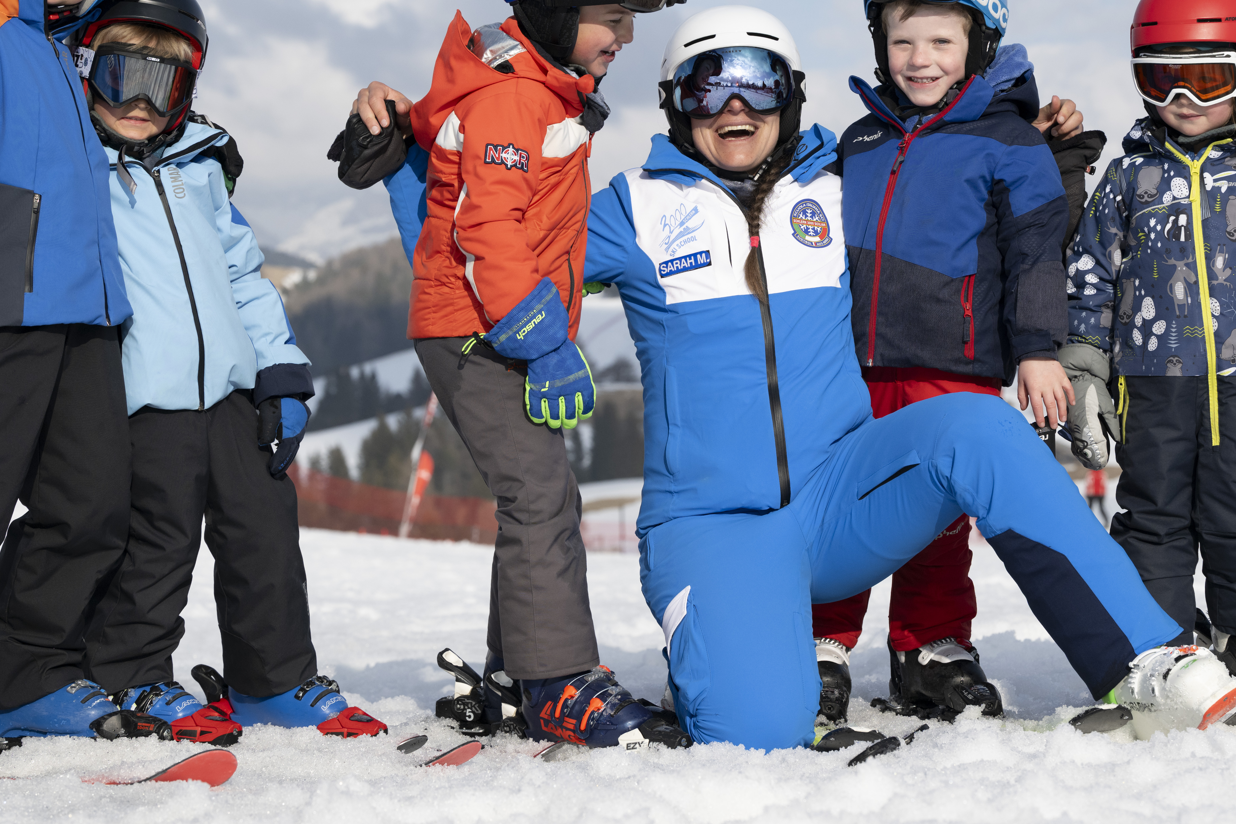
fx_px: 3193
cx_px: 703
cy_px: 283
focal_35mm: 93
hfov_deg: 21.9
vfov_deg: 14.7
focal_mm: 70
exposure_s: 1/2500
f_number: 5.6
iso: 400
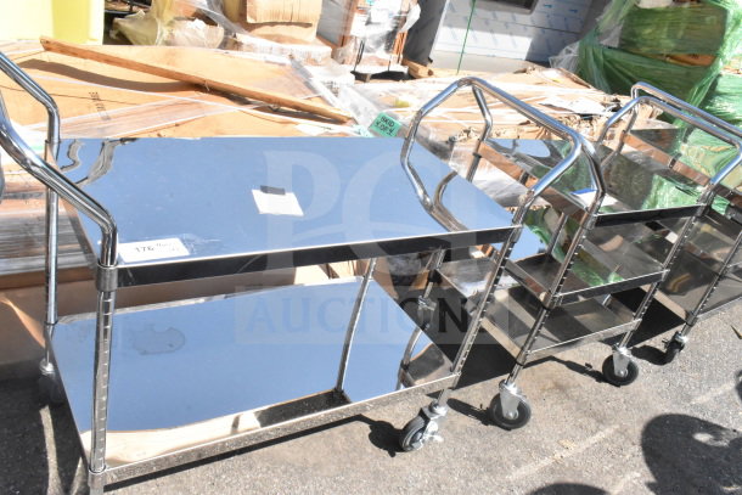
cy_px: 248
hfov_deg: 61.9
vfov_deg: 43.6
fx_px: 618
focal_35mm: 30
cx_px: 371
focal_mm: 20
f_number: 25
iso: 6400
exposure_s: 1/1600
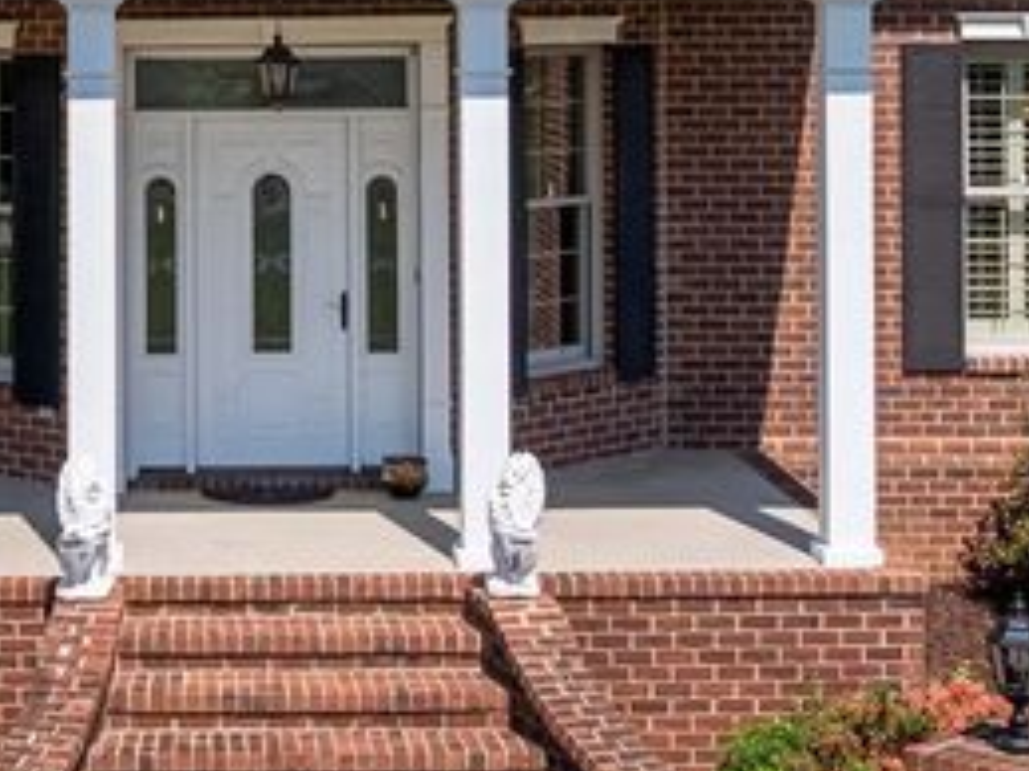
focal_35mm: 95
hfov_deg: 20.4
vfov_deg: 15.2
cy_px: -62
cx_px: 187
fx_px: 2823
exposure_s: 1/80
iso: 110
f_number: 2.8
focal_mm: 12.29
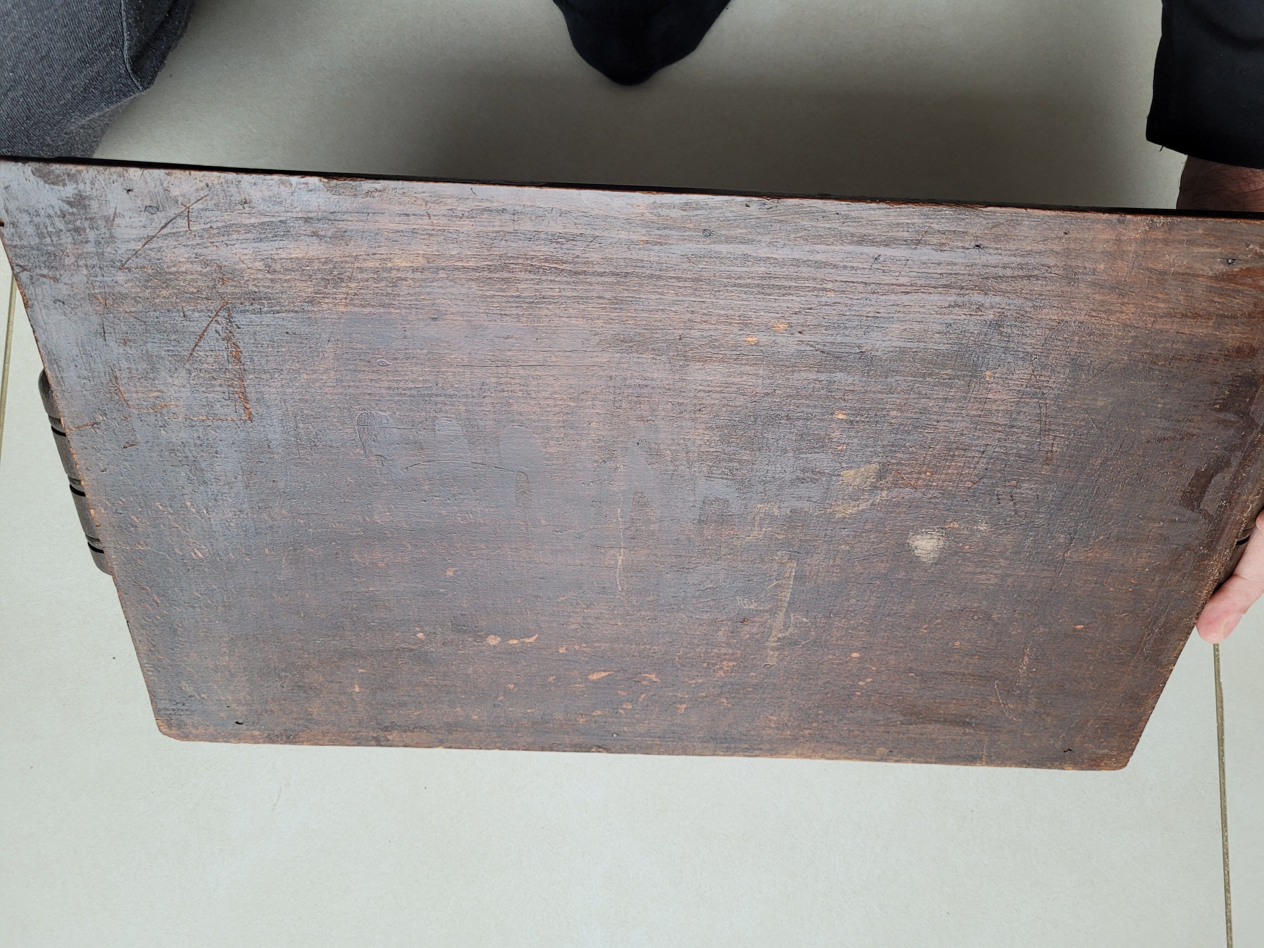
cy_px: 474
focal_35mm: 26
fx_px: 949
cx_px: 632
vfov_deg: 53.1
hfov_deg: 67.3
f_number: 1.8
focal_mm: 5.4
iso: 100
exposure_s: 1/100
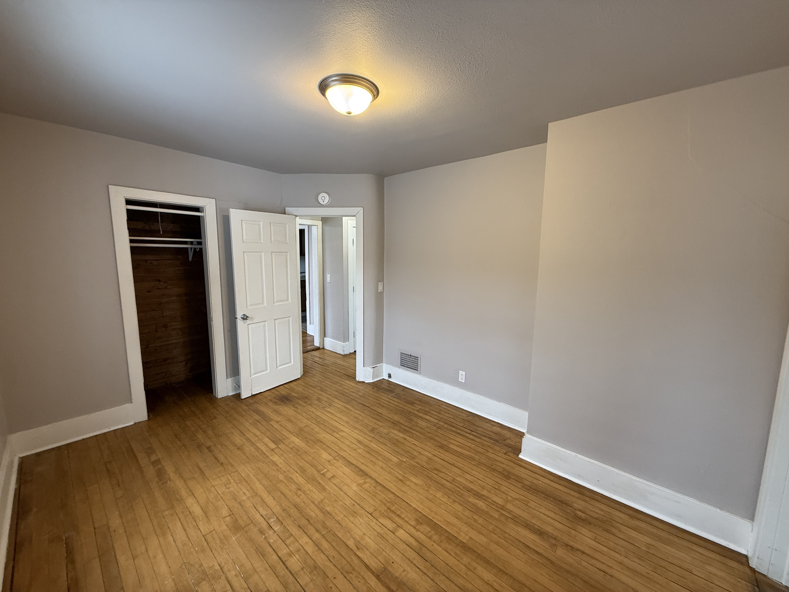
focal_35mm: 14
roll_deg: -1.0
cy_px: 296
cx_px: 394
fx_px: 319
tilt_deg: -8.0
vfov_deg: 85.7
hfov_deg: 102.1
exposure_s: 1/60
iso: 200
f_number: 2.2
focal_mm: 2.22
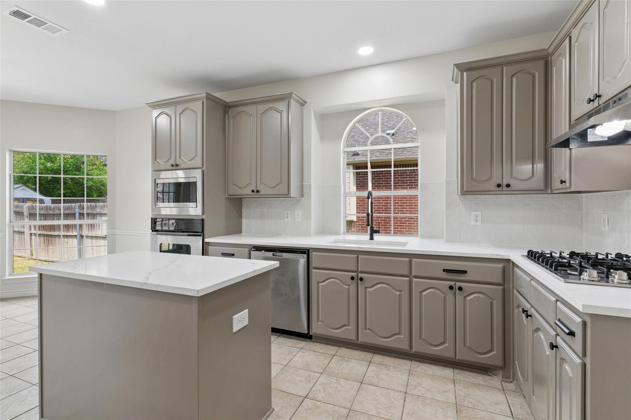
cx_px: 316
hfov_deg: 93.3
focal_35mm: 17
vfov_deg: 70.4
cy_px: 210
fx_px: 298
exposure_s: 1/5
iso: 400
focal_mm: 17
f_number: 10
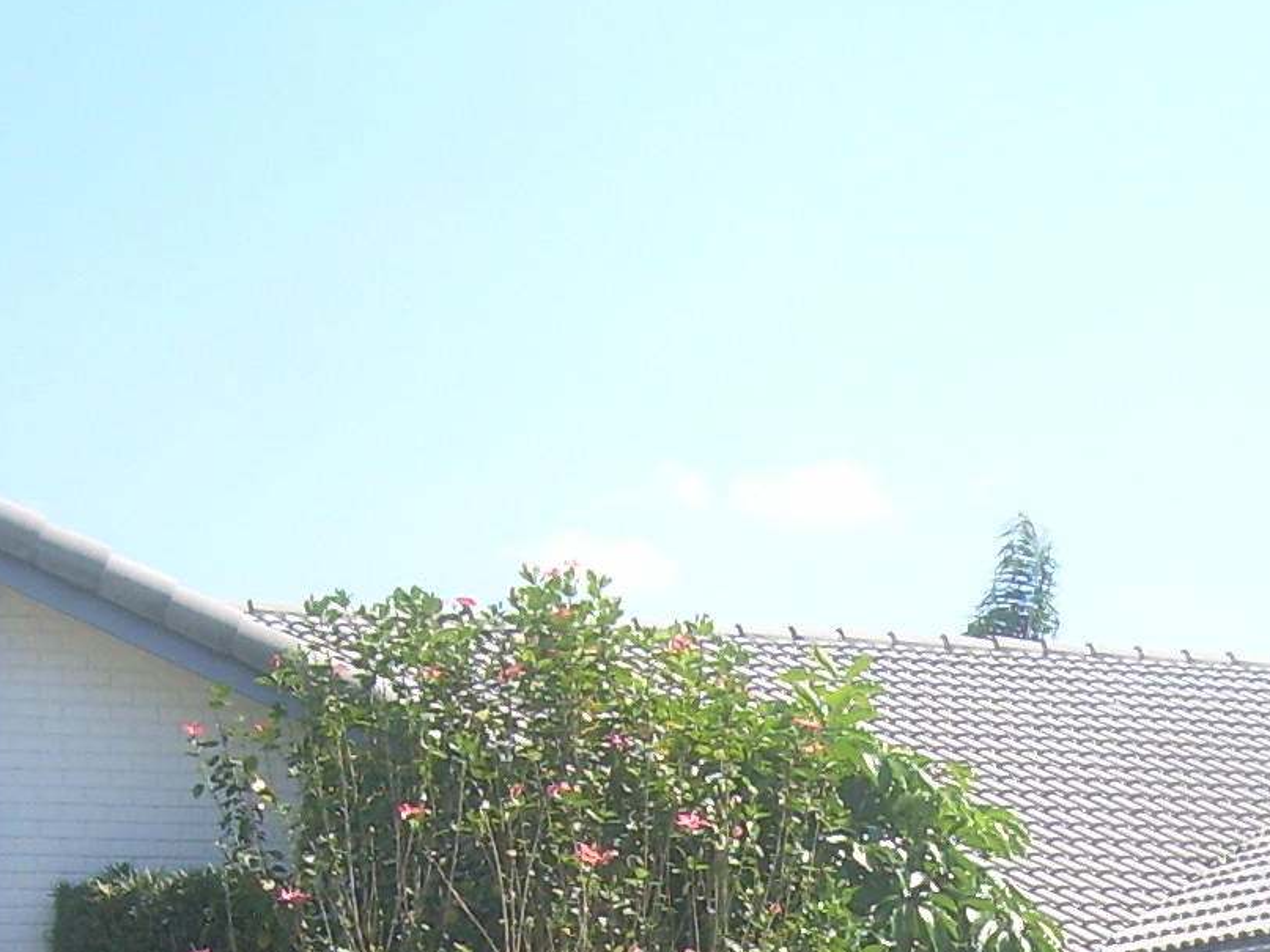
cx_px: 1169
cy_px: 1297
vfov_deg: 13.3
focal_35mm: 107
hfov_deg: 18.1
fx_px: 3925
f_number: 4.6
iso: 50
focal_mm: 6.3
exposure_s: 1/250
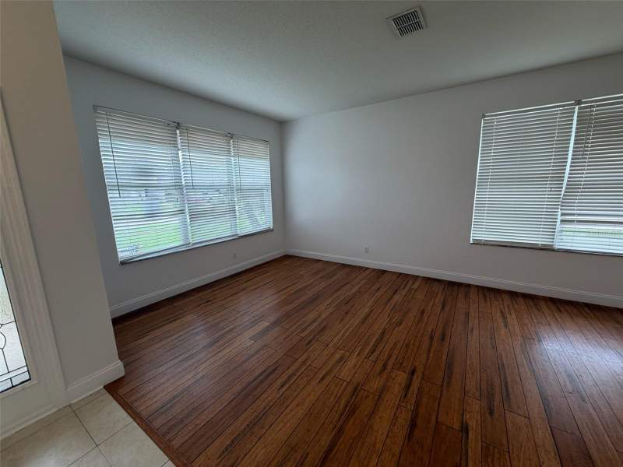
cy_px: 234
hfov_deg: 102.1
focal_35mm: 14
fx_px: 252
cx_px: 312
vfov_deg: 85.7
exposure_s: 1/120
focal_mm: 2.22
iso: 64
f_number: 2.2
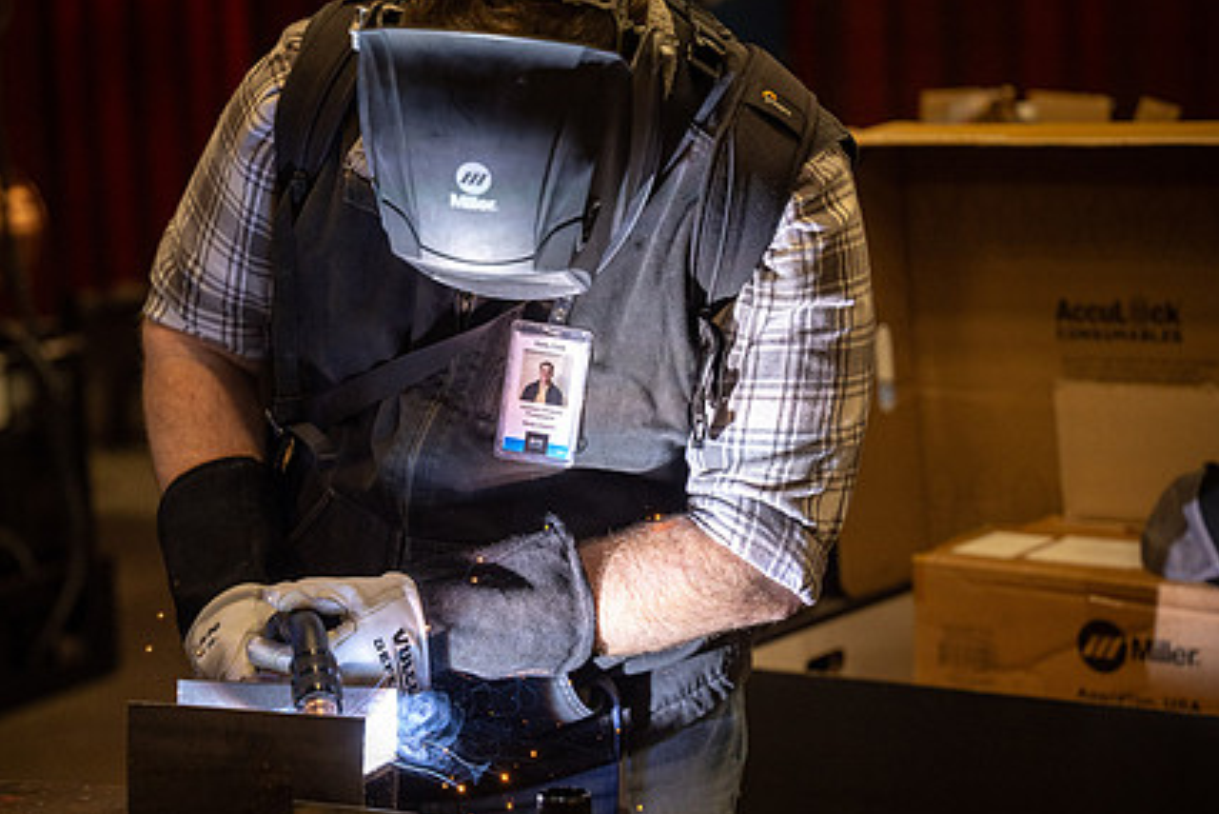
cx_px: 460
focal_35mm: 95
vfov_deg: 14.4
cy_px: 404
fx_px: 3218
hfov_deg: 21.4
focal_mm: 70
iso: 1000
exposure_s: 1/1250
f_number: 2.8
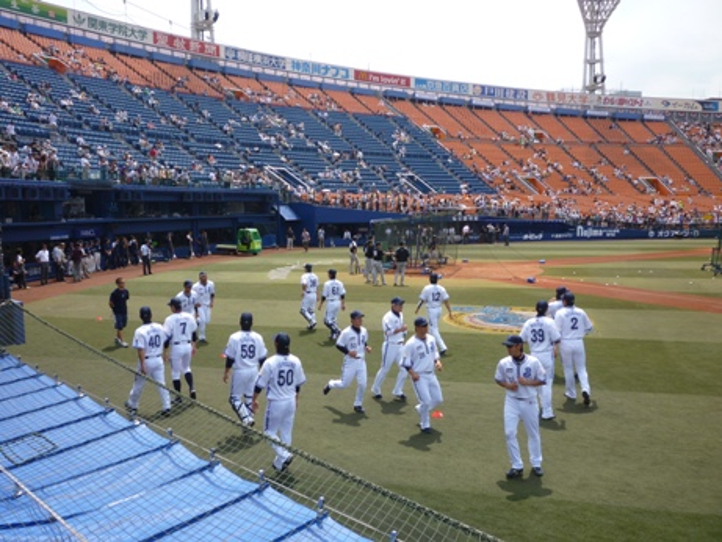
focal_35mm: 31
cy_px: 271
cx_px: 361
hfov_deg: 58.3
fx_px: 647
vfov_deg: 45.5
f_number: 3.5
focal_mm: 5.2
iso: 80
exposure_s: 1/500
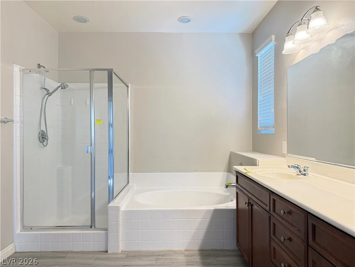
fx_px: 246
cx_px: 178
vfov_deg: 56.8
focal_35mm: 24
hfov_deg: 71.6
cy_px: 134
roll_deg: -0.3
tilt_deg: +0.4
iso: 400
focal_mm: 6.76
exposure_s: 1/120
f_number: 1.78
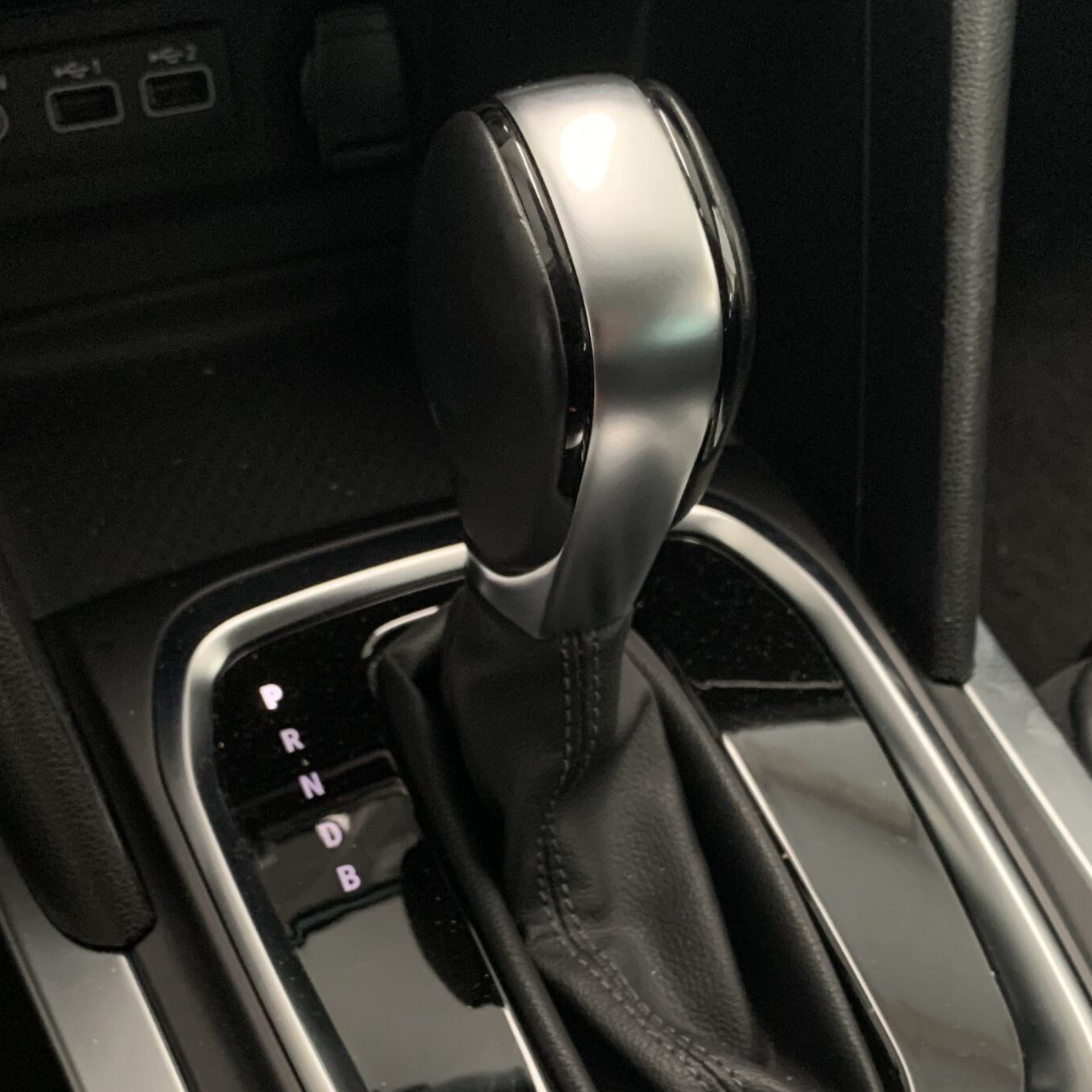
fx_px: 1535
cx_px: 514
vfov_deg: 38.7
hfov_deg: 39.2
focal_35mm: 43
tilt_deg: -58.2
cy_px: 730
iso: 400
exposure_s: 1/40
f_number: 1.8
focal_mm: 4.25
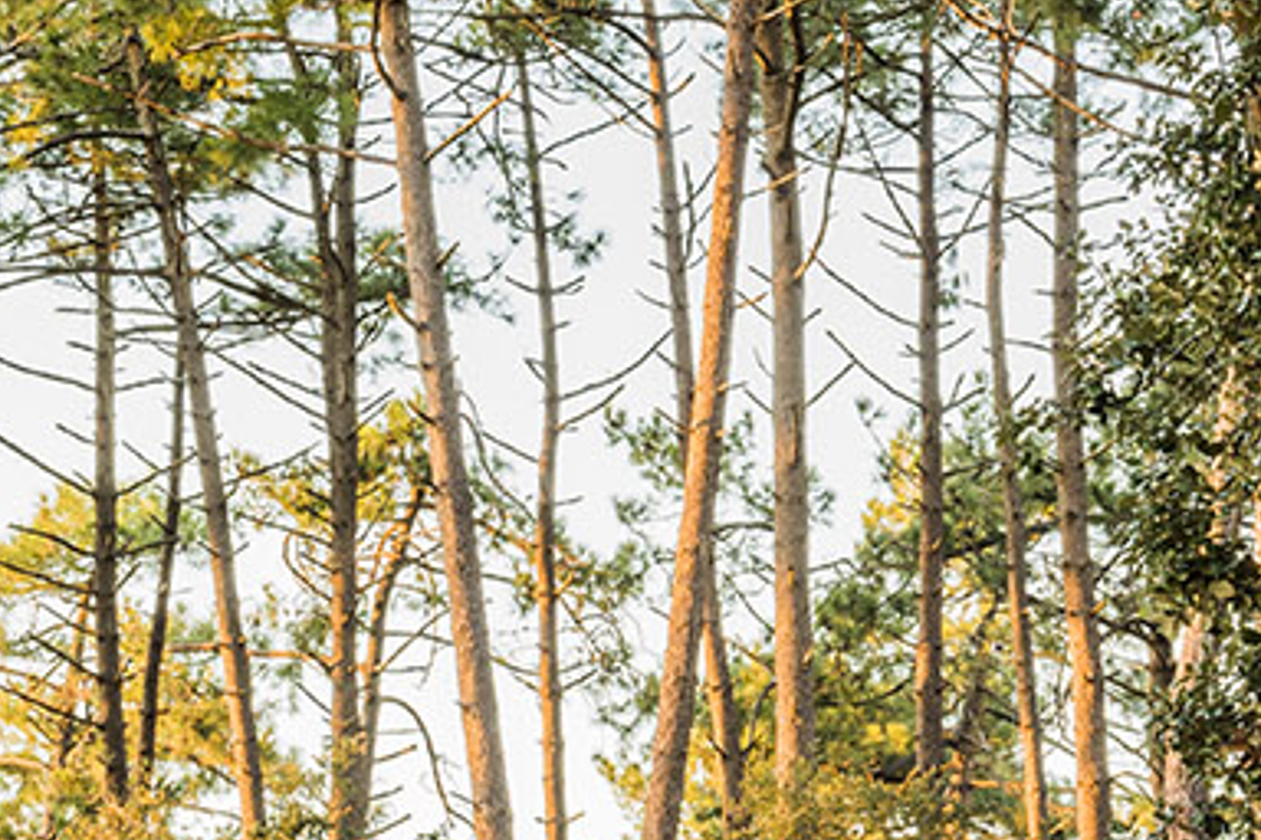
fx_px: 5429
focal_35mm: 155
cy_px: 753
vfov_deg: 8.8
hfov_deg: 13.1
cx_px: -33
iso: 100
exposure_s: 1/5
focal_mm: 35
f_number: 11
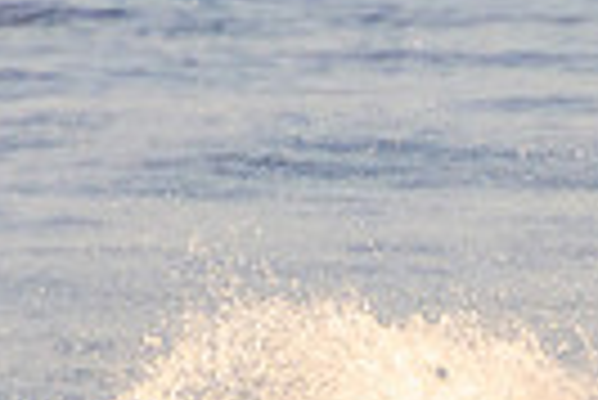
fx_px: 44948
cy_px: 726
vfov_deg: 0.5
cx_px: 746
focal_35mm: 2703
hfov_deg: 0.8
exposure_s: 1/1250
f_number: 5.6
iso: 500
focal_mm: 400
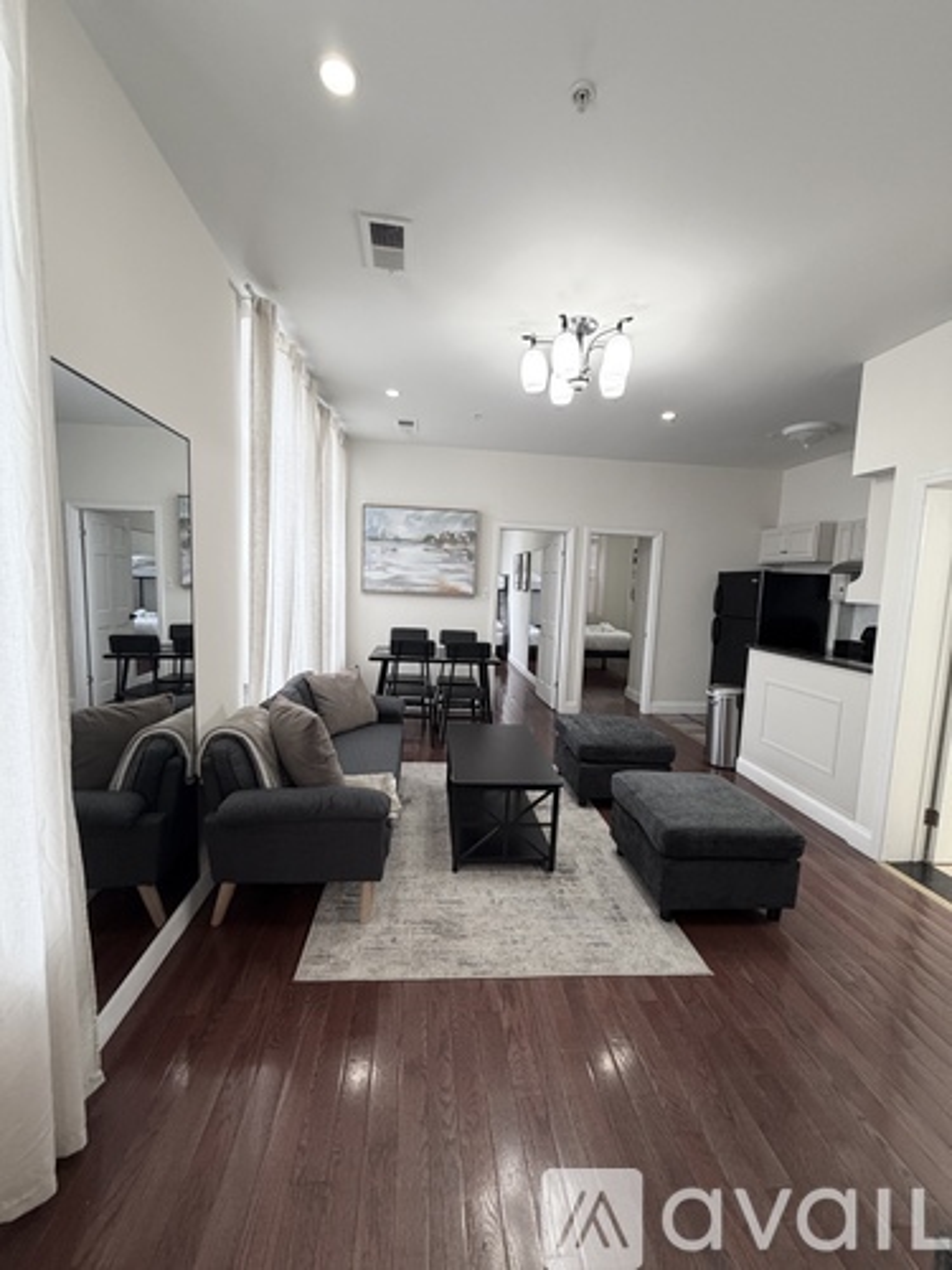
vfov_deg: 102.1
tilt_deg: -6.2
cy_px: 635
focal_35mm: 14
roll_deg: -1.7
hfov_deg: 85.7
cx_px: 476
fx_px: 513
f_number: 2.2
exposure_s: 1/120
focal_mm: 2.22
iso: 250
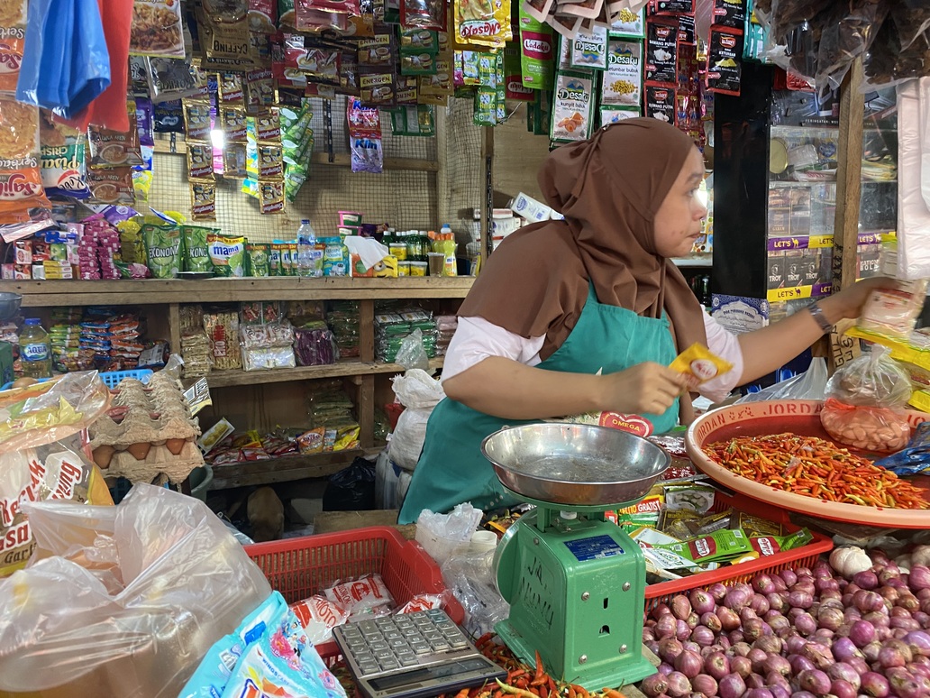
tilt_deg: -8.1
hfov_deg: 67.3
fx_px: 699
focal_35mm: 26
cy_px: 349
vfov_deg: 53.1
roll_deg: +0.4
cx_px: 465
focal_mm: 4.25
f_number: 1.8
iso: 100
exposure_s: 1/50
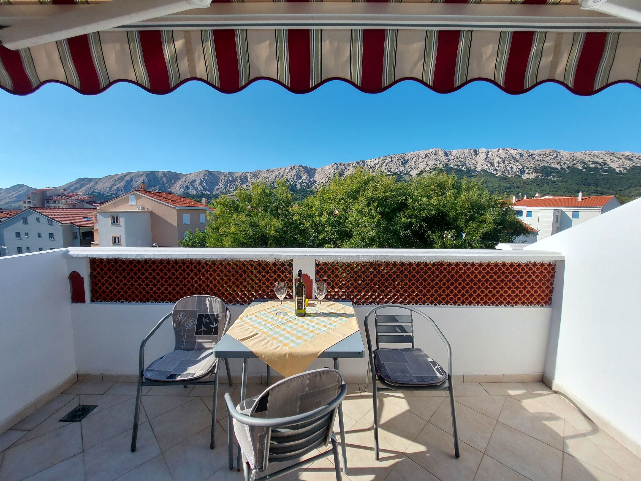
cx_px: 320
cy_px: 240
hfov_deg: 106.2
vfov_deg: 89.9
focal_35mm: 13
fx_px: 241
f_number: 2.2
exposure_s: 1/1441
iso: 50
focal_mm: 1.74
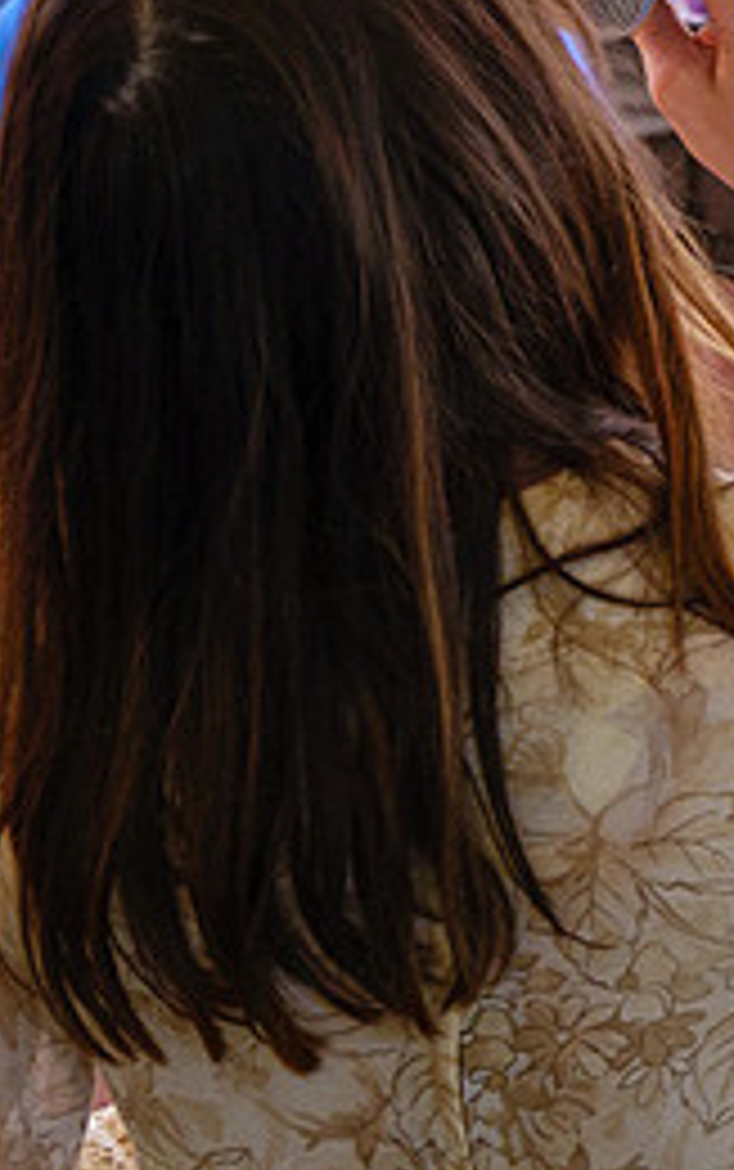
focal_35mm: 299
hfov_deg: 4.4
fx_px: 9549
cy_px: 486
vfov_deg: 7.0
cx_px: 711
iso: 500
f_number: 4.5
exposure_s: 1/125
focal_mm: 41.15
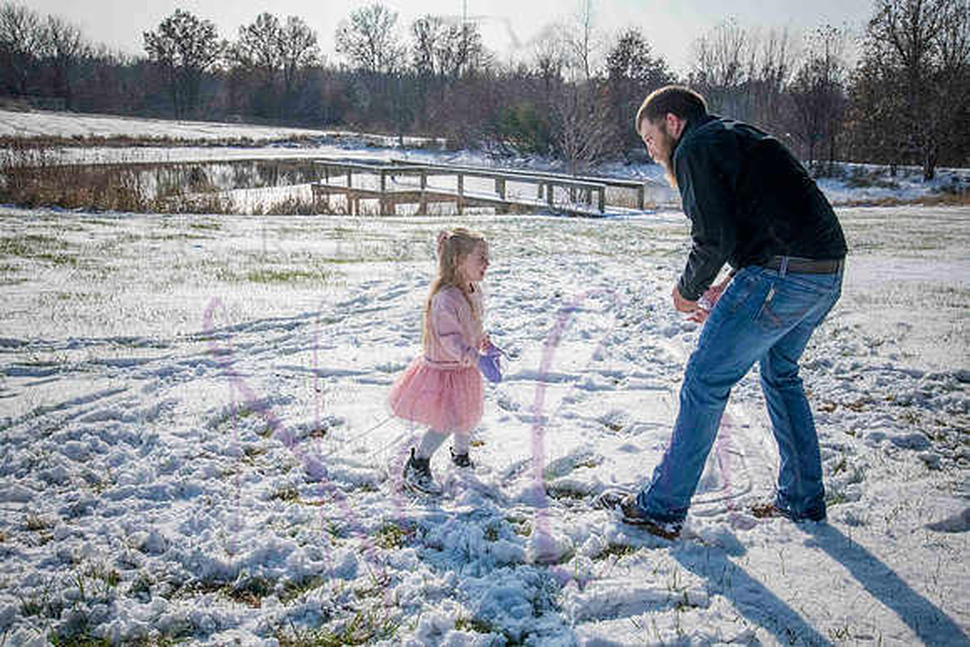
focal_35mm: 36
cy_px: 324
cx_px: 485
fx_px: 970
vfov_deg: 36.9
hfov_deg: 53.1
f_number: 14
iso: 800
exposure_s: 1/2500
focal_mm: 36
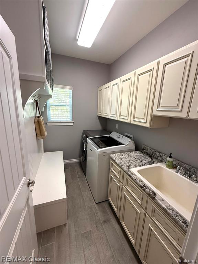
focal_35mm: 14
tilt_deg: -12.9
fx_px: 107
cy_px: 132
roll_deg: -3.4
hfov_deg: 85.7
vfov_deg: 102.1
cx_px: 99
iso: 250
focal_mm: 2.22
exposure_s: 1/120
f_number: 2.2
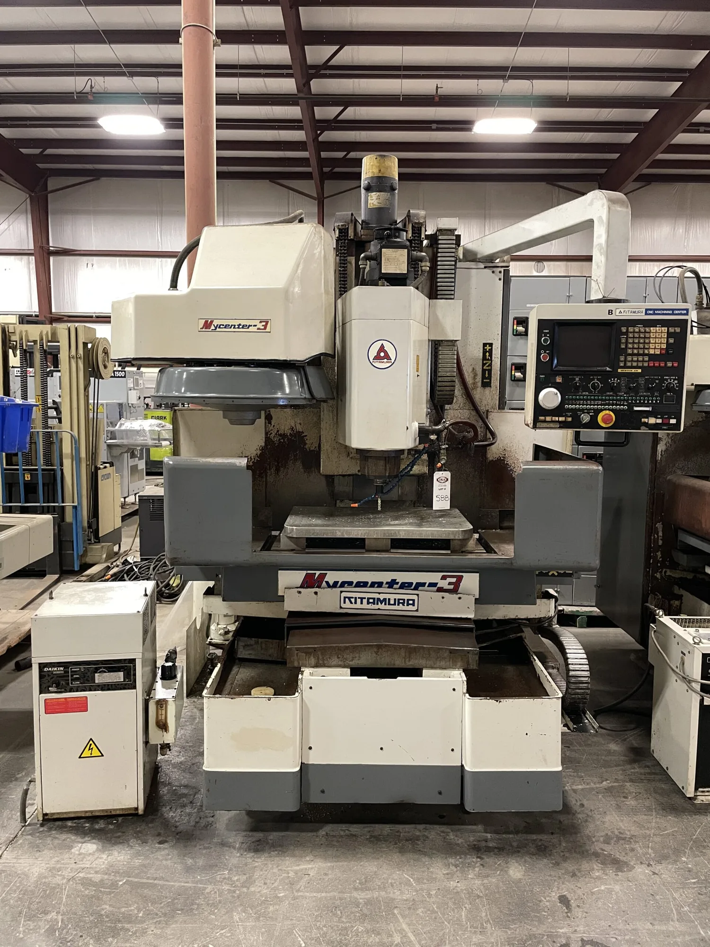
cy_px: 474
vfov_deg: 67.3
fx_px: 711
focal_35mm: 26
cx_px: 355
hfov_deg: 53.1
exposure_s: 1/30
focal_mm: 4.2
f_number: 1.6
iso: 500
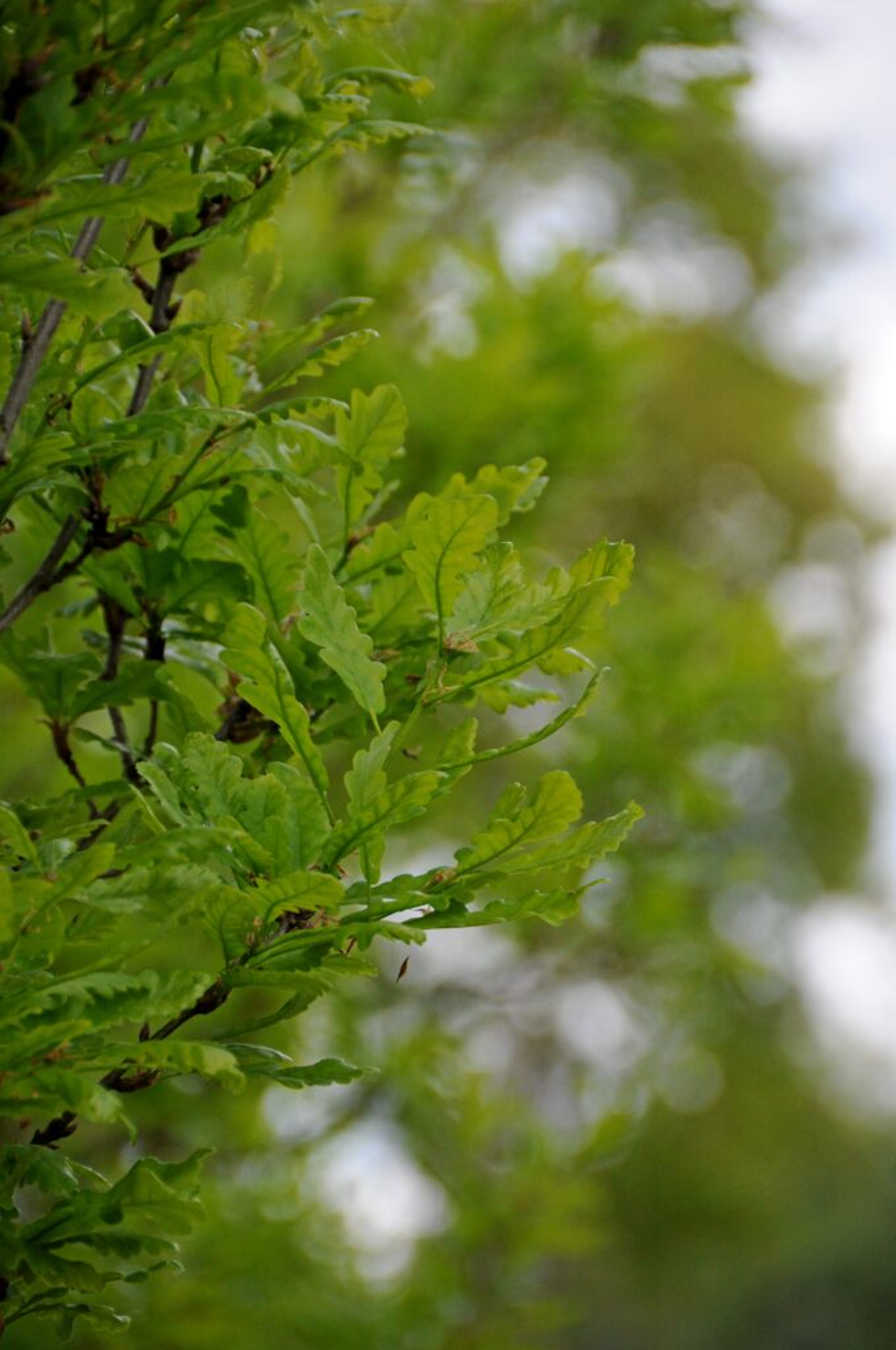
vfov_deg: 6.9
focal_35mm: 300
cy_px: 675
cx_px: 448
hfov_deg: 4.6
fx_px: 11230
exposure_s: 1/1250
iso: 640
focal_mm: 200
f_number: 5.6
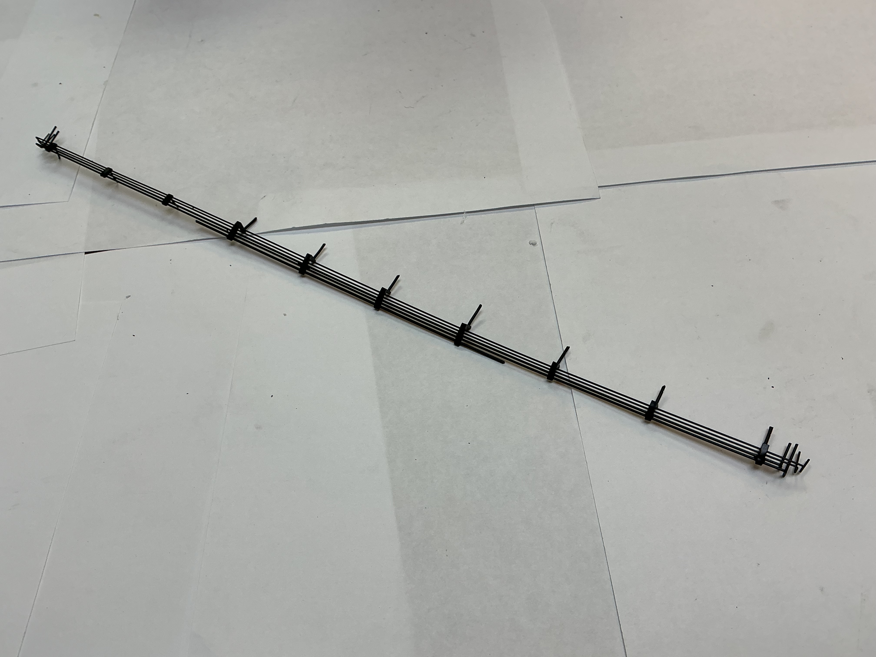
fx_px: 734
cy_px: 328
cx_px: 438
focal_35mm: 29
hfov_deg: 61.7
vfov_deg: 48.2
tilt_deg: -55.6
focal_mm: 3
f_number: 1.8
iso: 16
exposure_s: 1/103
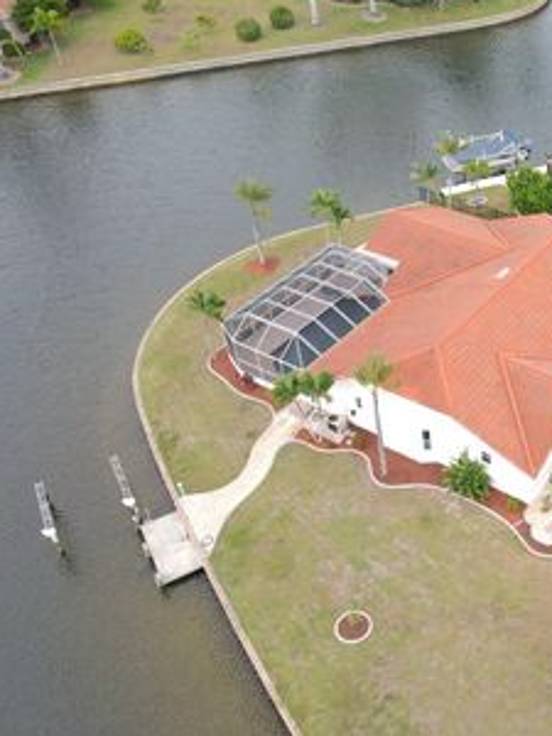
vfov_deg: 46.8
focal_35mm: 40
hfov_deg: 33.4
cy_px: 394
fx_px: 850
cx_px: 532
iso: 100
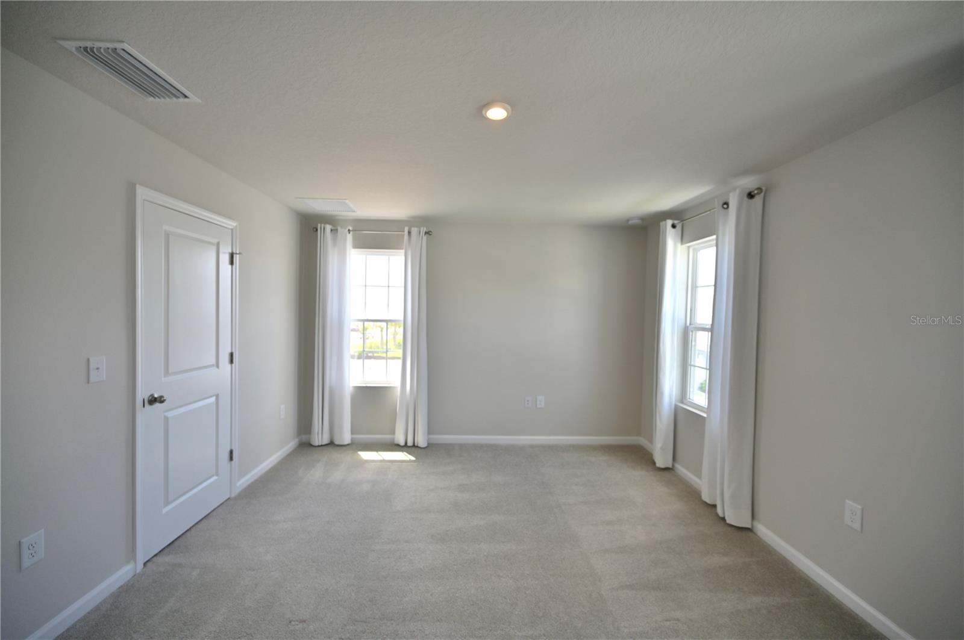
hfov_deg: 104.3
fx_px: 374
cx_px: 482
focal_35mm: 14
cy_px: 320
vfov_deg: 81.1
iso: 200
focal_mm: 14
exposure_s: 1/250
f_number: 4
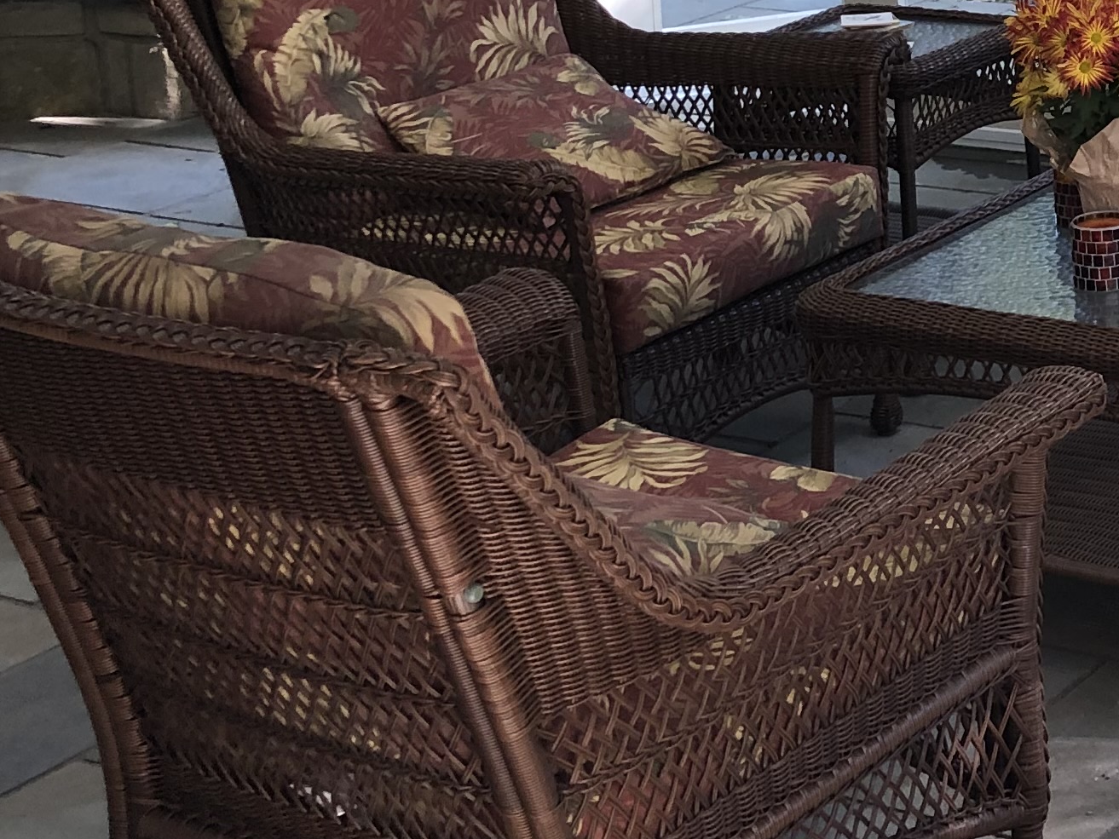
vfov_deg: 16.7
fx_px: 2780
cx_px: 1364
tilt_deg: -12.1
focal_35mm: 86
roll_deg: +1.9
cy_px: -49
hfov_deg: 21.1
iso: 25
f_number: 1.8
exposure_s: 1/40
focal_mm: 3.99
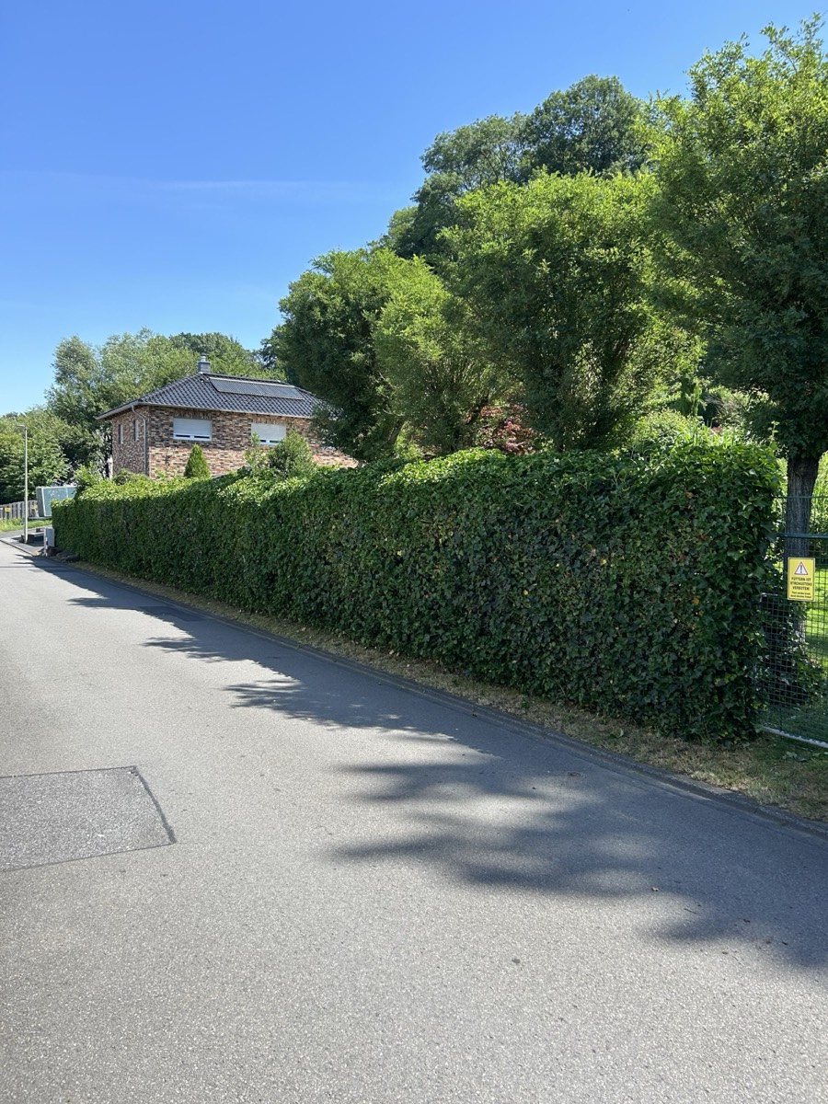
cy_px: 552
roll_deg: -0.6
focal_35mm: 26
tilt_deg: -2.9
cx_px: 414
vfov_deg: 67.3
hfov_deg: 53.1
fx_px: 829
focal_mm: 5.7
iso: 50
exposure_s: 1/1724
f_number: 1.5
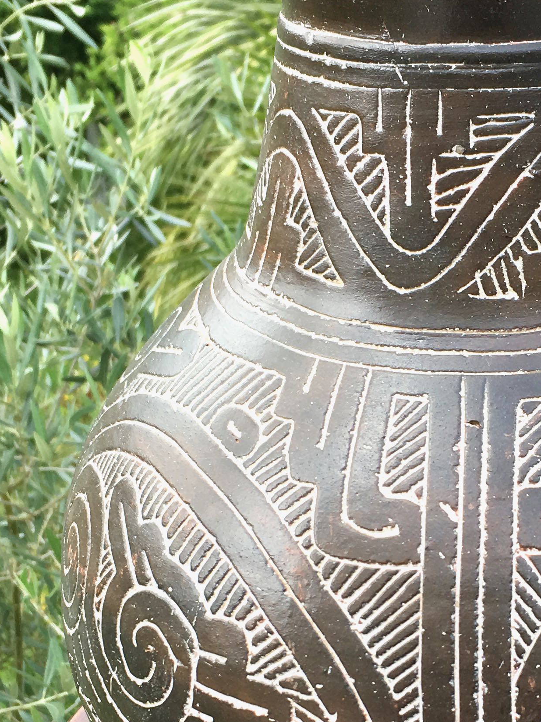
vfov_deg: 27.2
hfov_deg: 20.4
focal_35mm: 71
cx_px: 450
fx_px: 1480
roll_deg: +1.4
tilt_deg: -29.8
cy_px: 500
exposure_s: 1/371
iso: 25
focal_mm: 4.15
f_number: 2.2
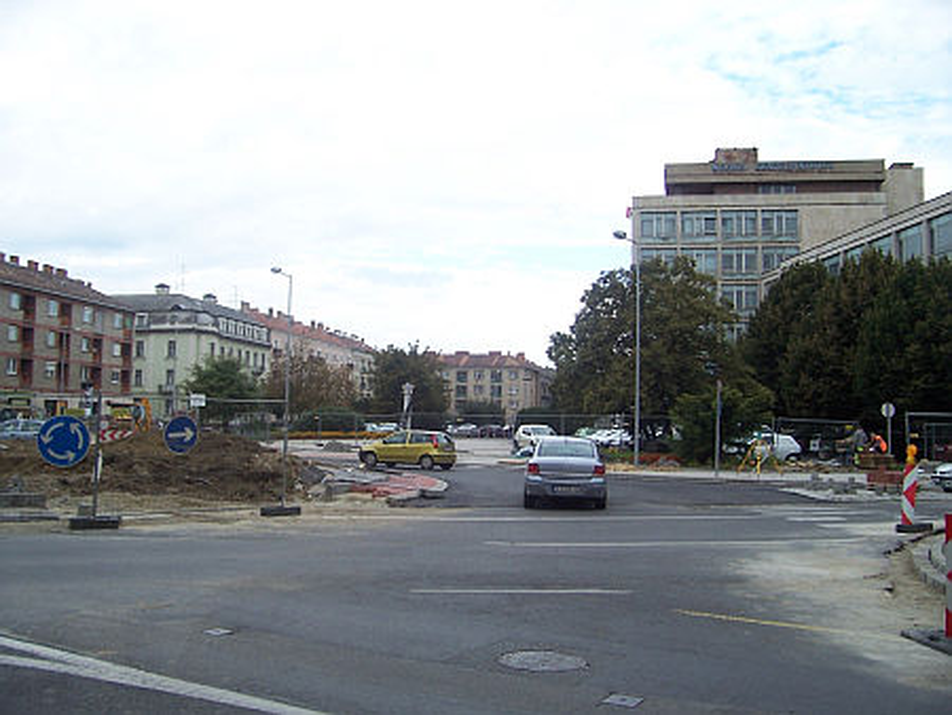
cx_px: 476
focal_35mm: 34
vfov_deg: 41.8
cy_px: 358
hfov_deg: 53.9
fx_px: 936
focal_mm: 5.6
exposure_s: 1/350
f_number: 2.7
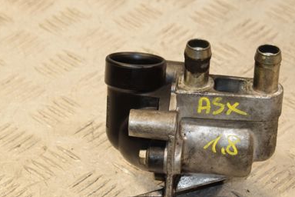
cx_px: 191
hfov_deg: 12.4
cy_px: 88
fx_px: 1352
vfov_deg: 8.3
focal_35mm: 165
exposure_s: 1/200
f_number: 7.1
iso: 800
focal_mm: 66
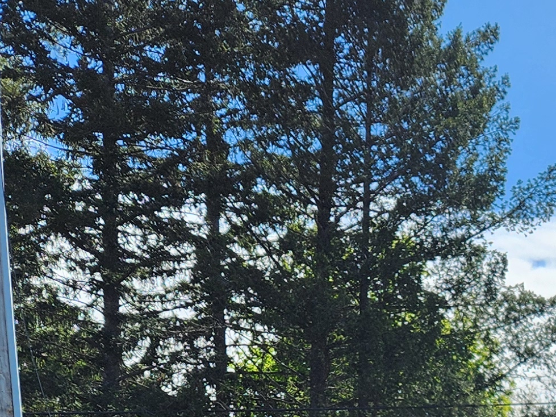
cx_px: 750
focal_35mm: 94
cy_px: 789
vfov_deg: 13.7
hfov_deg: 19.1
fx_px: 1510
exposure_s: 1/1445
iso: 20
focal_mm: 5.4
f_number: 1.8
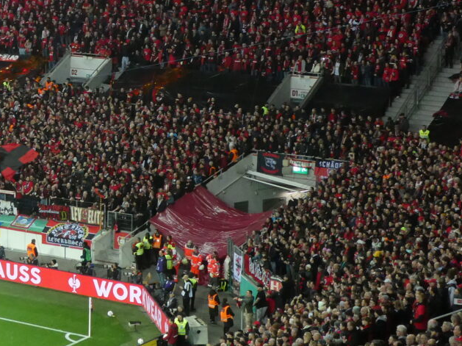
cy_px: 13
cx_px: 25
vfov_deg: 13.1
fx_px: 1494
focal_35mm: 112
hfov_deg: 17.3
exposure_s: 1/80
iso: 320
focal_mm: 7.8
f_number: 3.9
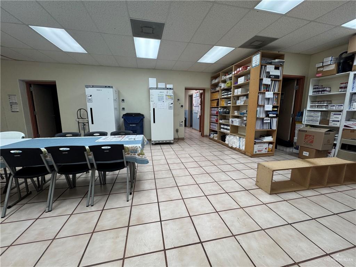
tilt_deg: -9.7
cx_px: 178
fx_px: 144
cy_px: 134
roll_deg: -0.2
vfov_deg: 85.7
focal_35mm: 14
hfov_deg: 102.1
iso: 160
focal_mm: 2.22
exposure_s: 1/120
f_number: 2.2
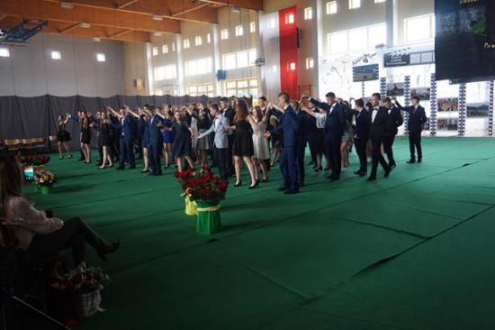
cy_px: 165
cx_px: 248
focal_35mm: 32
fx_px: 433
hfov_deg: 59.5
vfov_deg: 41.7
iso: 2500
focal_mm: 21
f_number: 4
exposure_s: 1/160
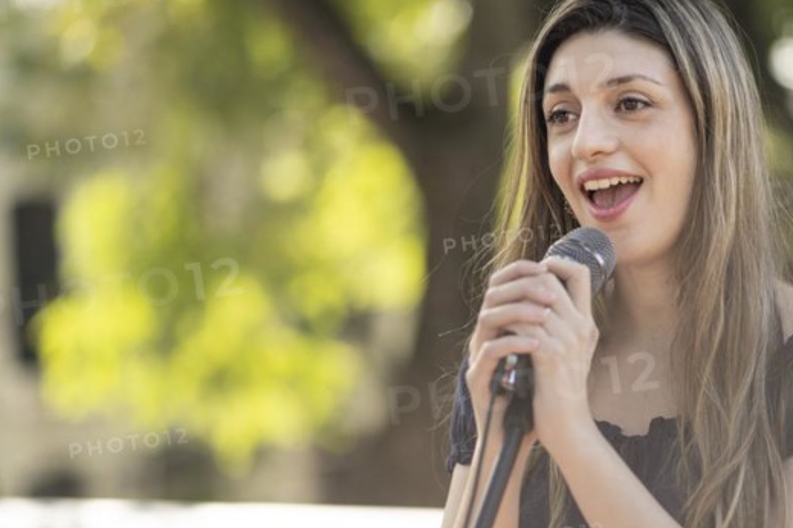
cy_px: 301
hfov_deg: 15.6
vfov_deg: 10.5
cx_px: 518
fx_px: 2885
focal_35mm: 131
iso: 500
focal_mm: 85
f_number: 1.8
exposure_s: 1/2500
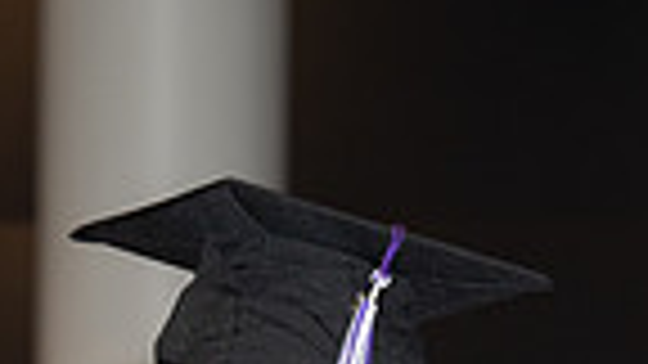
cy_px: 966
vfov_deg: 2.1
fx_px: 10120
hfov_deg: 3.7
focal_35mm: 589
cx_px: 398
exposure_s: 1/80
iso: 640
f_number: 5.6
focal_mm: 120
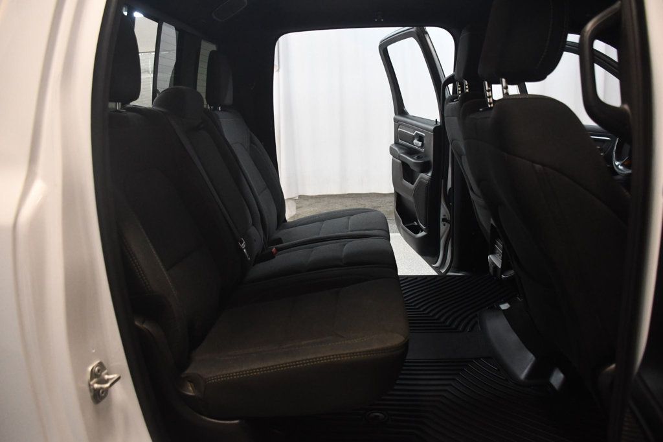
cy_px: 221
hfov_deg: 67.4
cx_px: 332
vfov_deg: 47.9
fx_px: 497
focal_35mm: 27
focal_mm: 18
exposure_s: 1/125
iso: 2200
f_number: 3.5
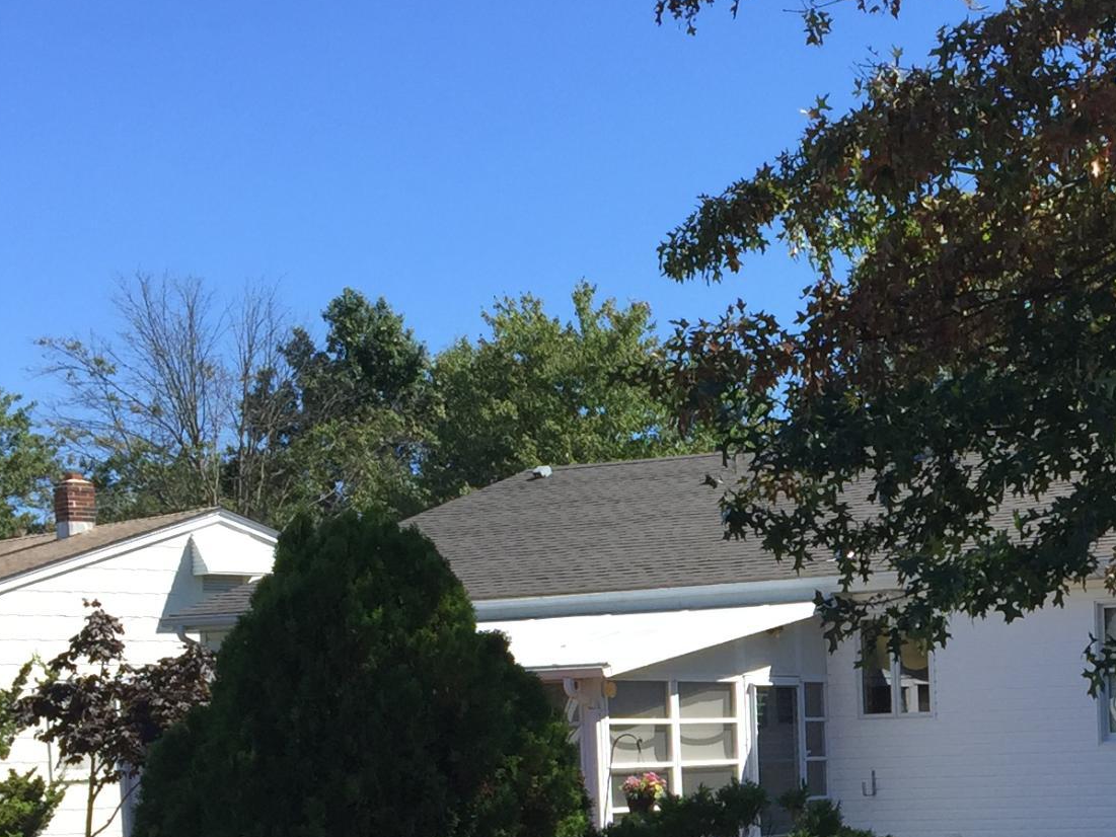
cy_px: 906
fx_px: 2547
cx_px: 1116
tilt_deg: -3.9
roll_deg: +1.5
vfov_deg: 18.0
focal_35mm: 79
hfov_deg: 23.7
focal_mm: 4.15
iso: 32
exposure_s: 1/989
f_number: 2.2
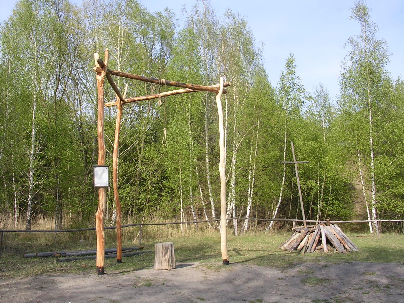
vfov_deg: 37.7
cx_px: 202
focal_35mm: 38
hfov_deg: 49.0
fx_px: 443
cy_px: 152
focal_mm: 5.8
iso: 50
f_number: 5.6
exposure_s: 1/166
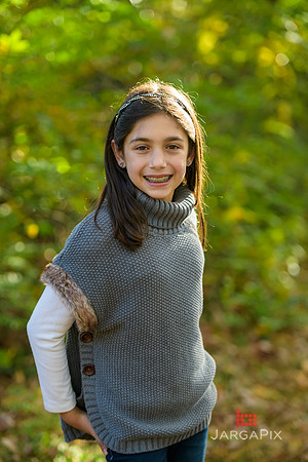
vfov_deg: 16.8
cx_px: 154
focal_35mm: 122
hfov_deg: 11.2
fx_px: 1566
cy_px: 231
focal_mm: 122
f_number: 3.2
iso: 200
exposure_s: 1/200
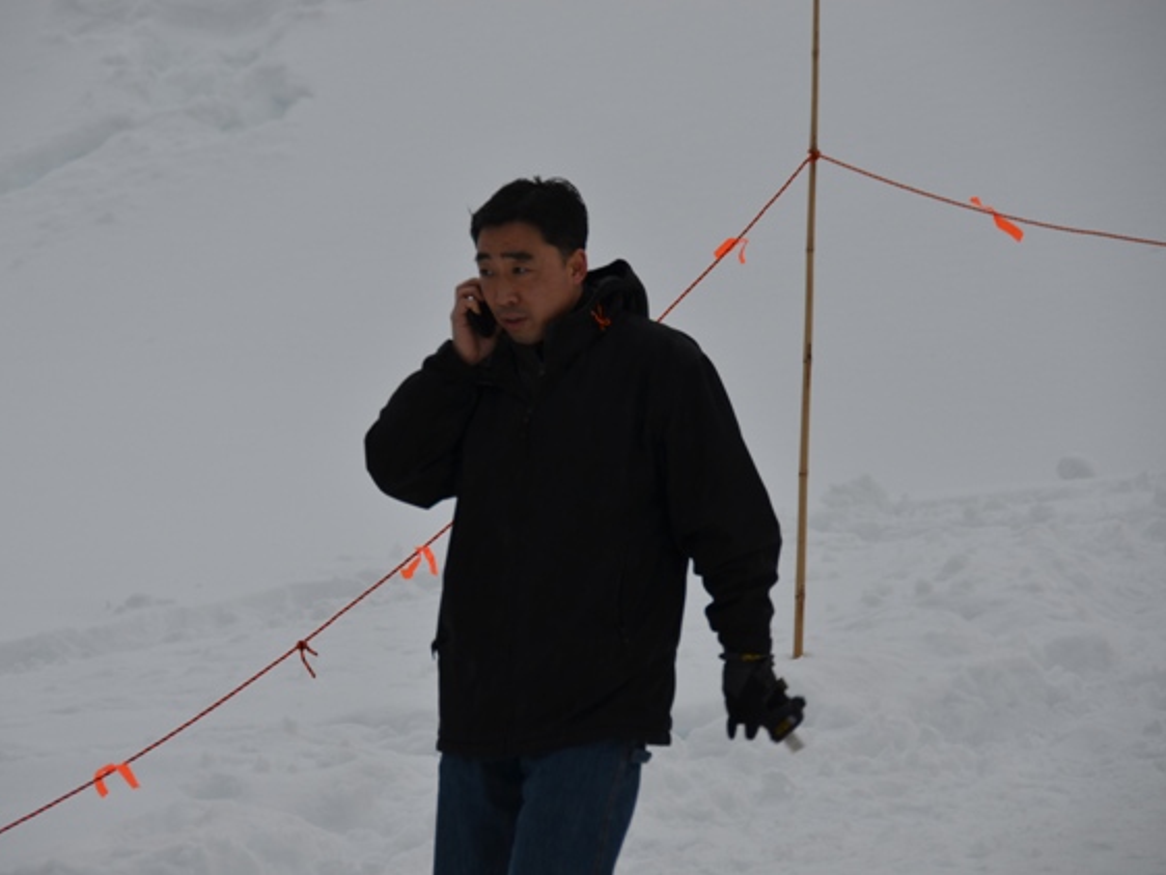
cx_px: 529
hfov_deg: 9.3
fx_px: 7178
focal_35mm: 213
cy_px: 438
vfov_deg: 7.0
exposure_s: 1/200
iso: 200
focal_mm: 130
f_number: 7.1
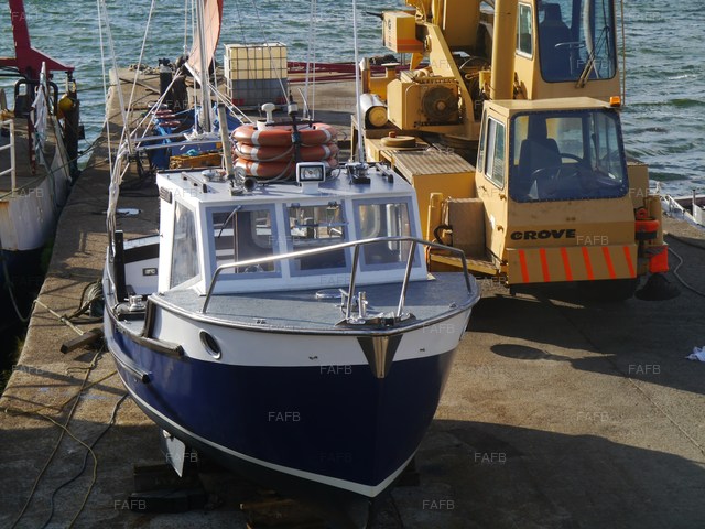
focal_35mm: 84
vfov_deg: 17.6
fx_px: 1711
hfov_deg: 23.3
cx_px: 352
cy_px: 264
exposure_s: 1/250
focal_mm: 42
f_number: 8
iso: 160
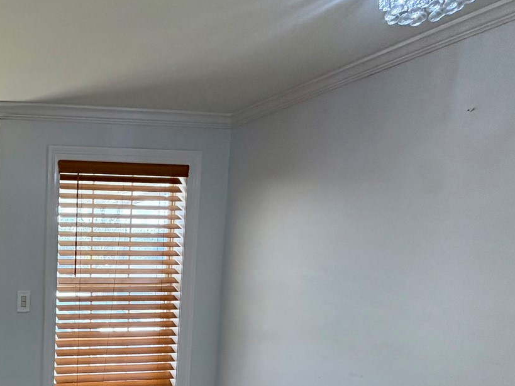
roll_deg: +0.2
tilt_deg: -5.3
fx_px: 521
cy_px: 350
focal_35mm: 35
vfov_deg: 37.9
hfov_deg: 38.6
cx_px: -104
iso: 80
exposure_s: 1/120
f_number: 2.2
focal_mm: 2.22
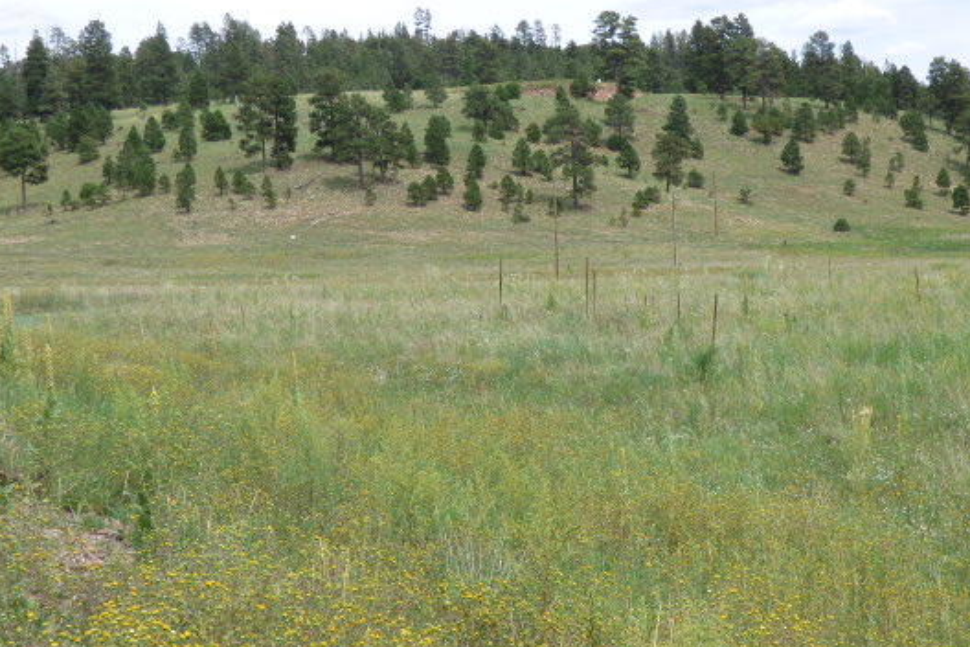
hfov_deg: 22.1
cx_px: 485
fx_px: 2479
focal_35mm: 92
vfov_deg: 14.8
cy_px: 421
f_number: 4.3
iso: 100
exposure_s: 1/400
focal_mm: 12.29
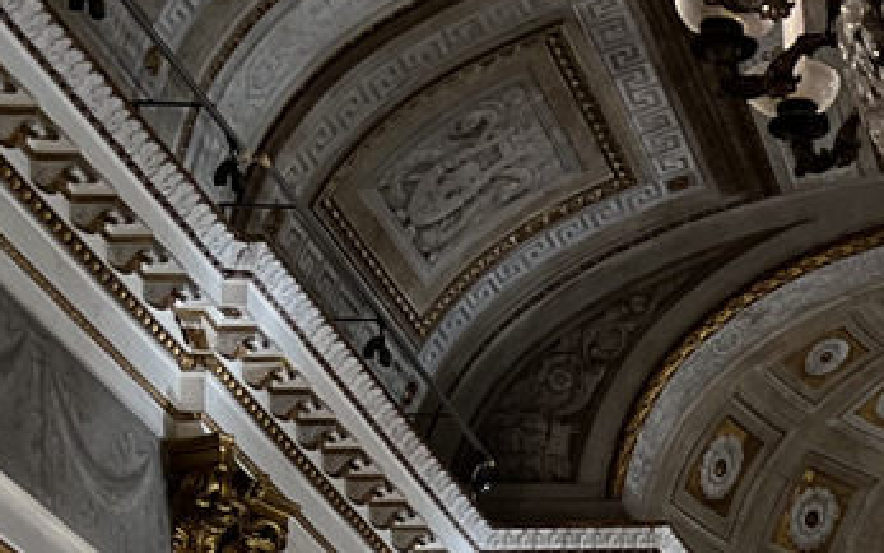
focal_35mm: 127
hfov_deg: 15.2
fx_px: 3060
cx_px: 1315
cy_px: 1432
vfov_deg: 9.0
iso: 64
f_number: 1.5
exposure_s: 1/100
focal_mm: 5.7
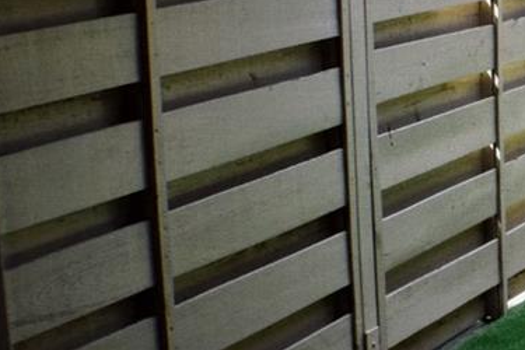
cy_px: 179
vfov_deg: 8.6
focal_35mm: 160
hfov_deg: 12.2
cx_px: 780
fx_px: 2335
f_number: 10
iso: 400
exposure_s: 1/200
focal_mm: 25
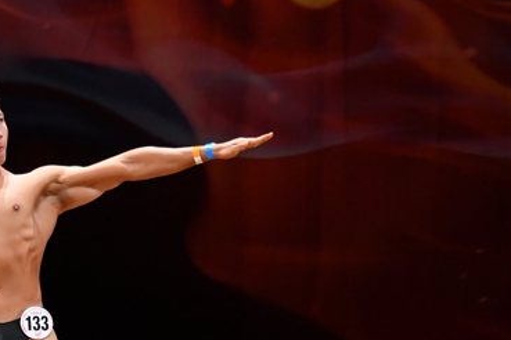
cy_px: 346
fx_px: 6699
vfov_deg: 2.9
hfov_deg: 4.4
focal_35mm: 472
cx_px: 19
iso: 3200
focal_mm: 150
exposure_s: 1/400
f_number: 5.6
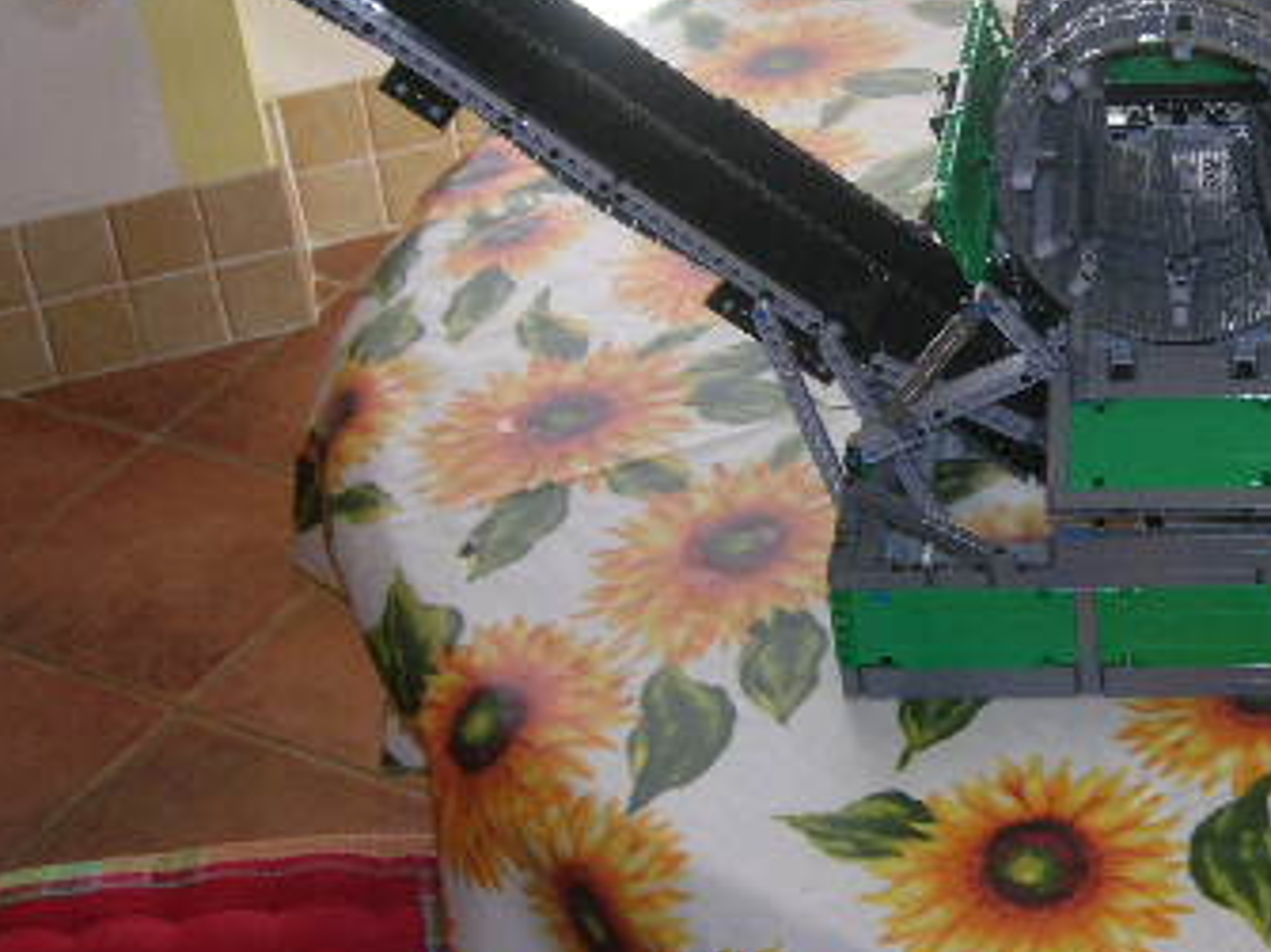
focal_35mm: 65
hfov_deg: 28.7
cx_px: 1134
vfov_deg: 22.5
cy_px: 341
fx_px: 2386
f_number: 2.9
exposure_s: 1/31.3
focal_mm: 5.7
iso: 90
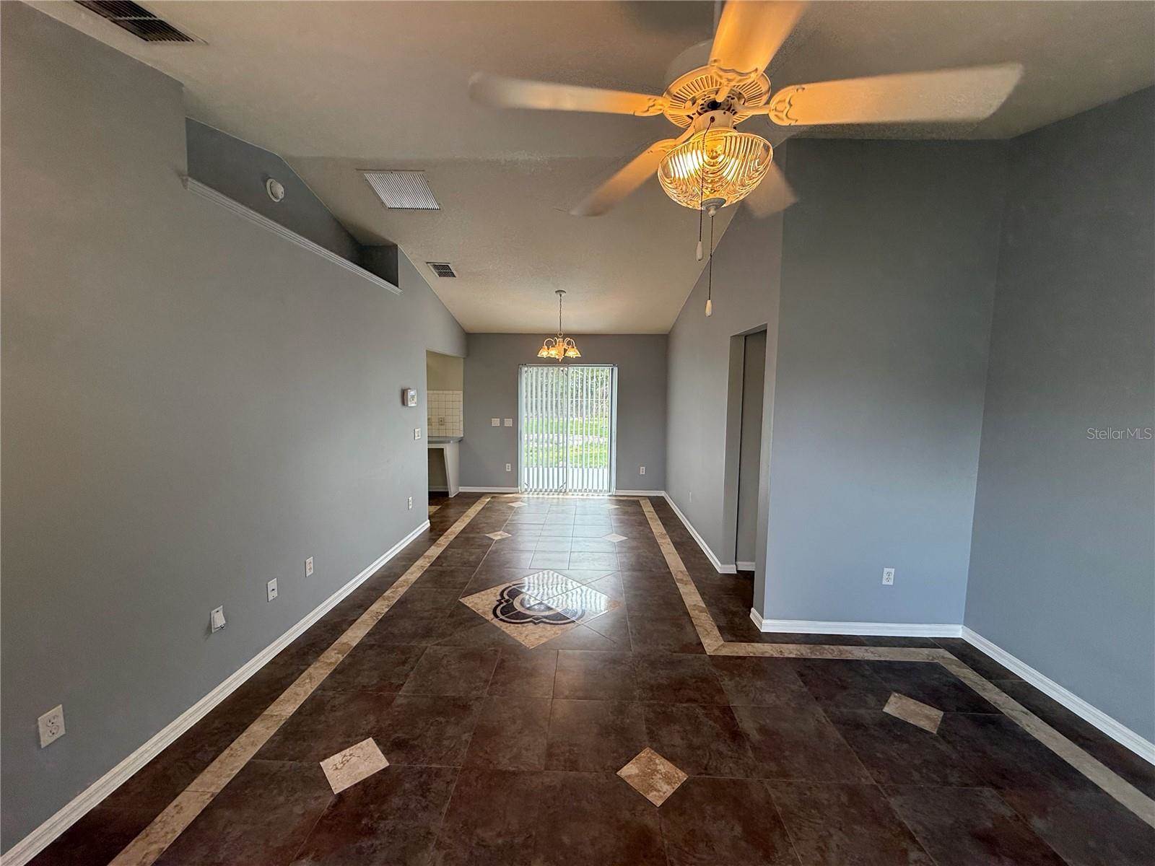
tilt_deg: -4.5
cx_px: 578
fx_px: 467
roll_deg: -0.6
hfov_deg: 102.1
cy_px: 433
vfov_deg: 85.7
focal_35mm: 14
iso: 100
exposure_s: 1/120
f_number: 2.2
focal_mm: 2.22
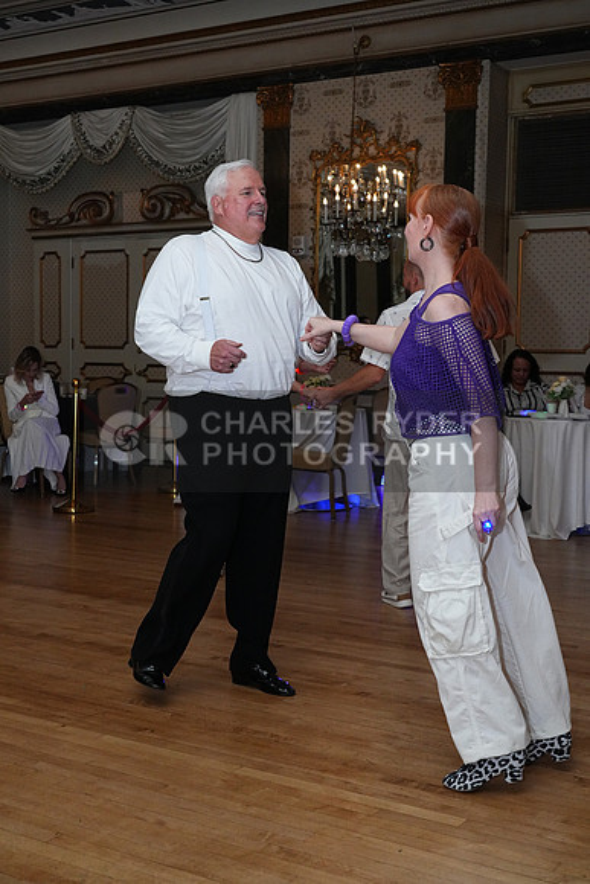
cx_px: 295
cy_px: 442
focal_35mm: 44
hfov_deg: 30.5
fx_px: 1081
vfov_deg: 44.5
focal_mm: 44
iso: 5000
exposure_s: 1/200
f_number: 5.6
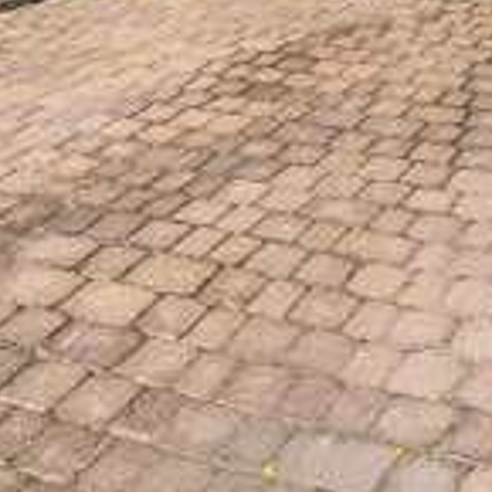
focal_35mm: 61
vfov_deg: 22.3
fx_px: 981
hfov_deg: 26.8
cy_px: -280
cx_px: 478
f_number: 11
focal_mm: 13
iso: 100
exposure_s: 1/250
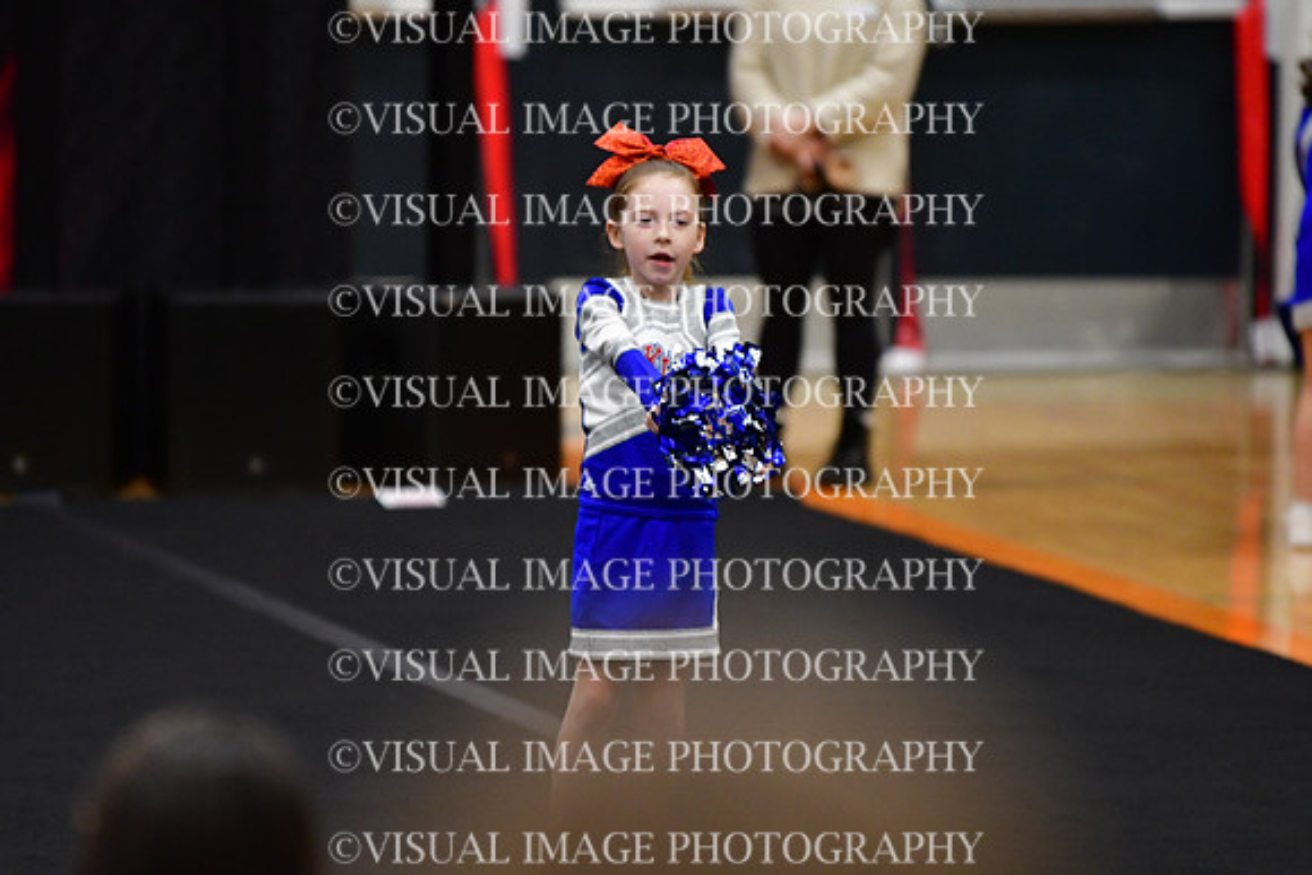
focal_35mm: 300
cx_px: 656
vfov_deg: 4.6
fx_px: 10935
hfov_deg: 6.9
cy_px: 438
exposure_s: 1/800
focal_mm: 200
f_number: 2.8
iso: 4000
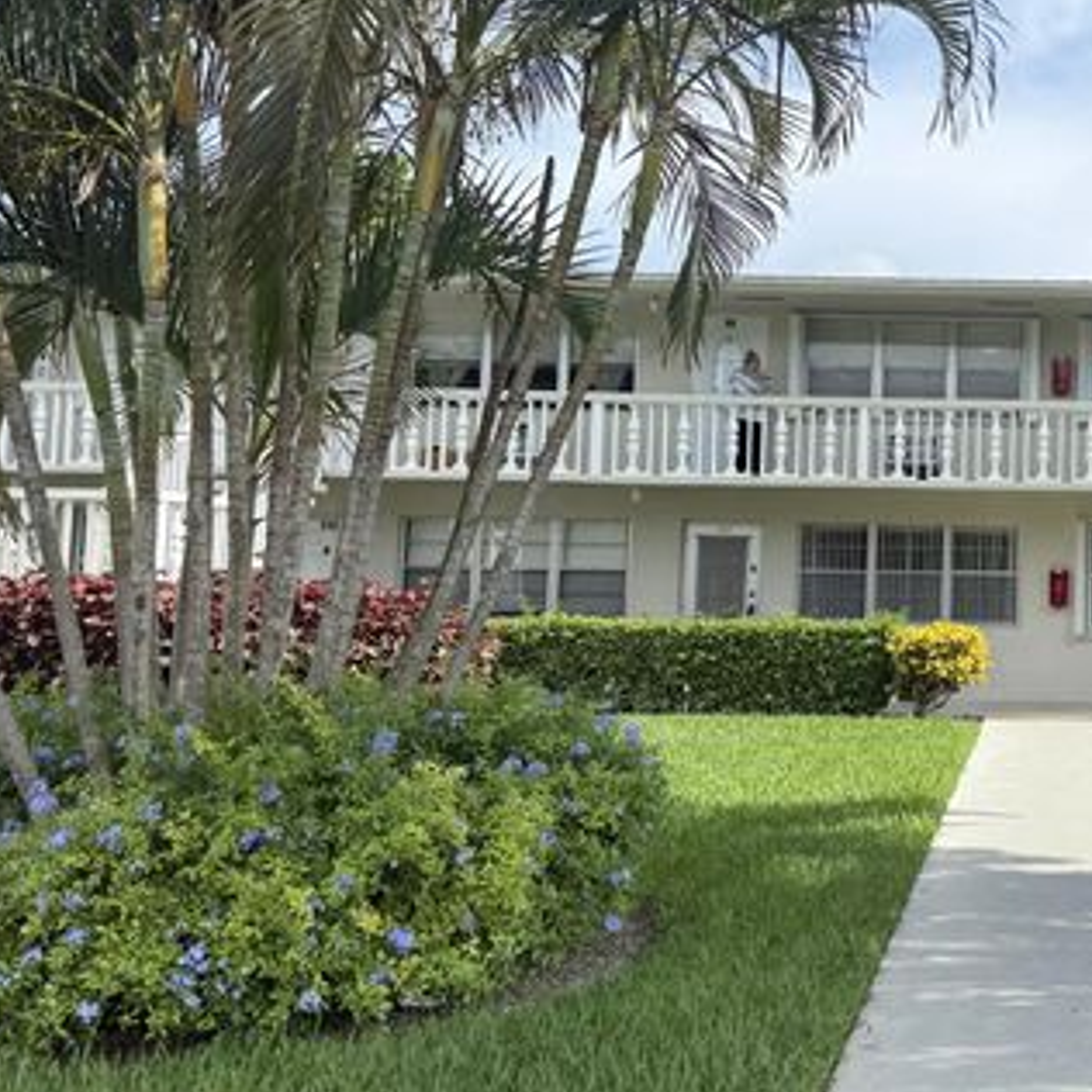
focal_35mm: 43
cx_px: 1061
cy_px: 432
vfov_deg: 39.0
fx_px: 1535
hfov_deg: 35.8
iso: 100
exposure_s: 1/2801
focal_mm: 6.76
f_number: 1.78
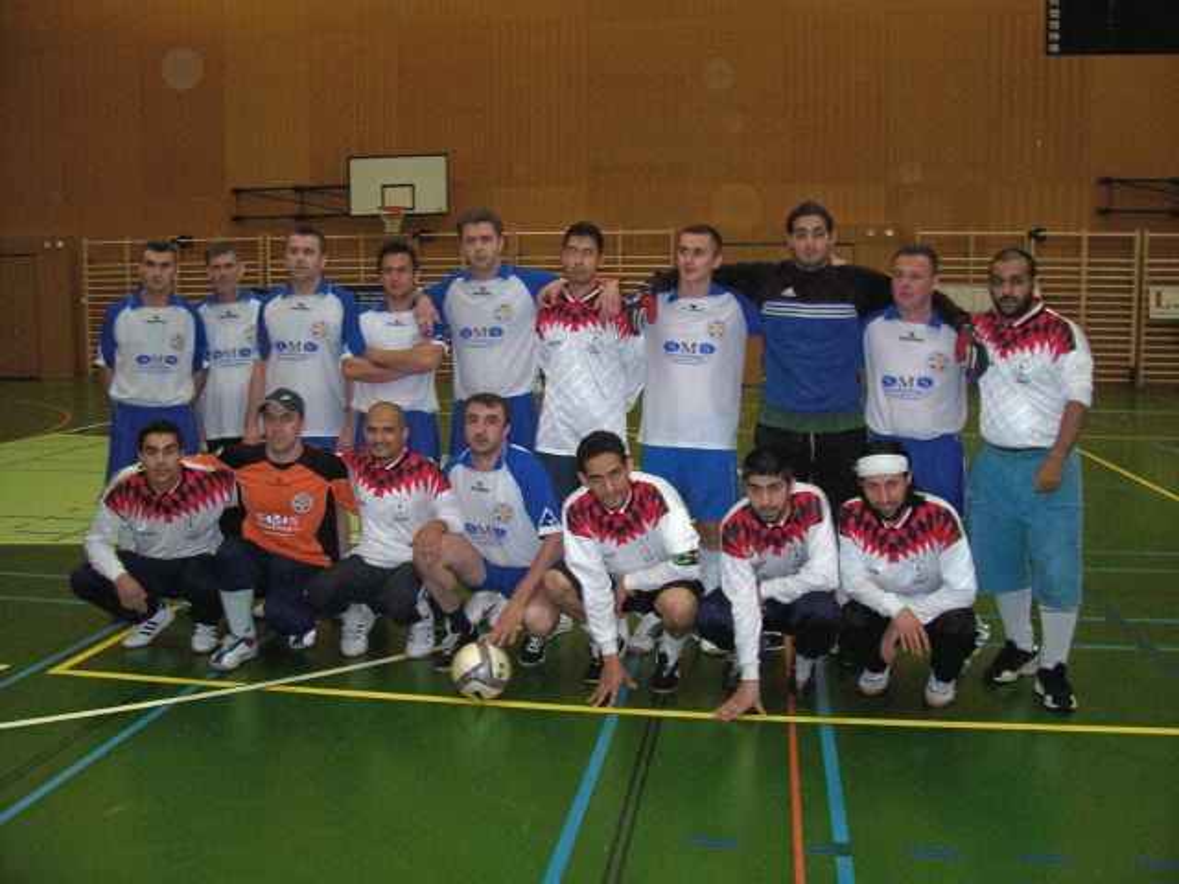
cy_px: 442
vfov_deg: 41.8
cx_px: 590
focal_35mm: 34
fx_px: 1158
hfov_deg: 54.0
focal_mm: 5.6
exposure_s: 1/64
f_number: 2.7
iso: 80
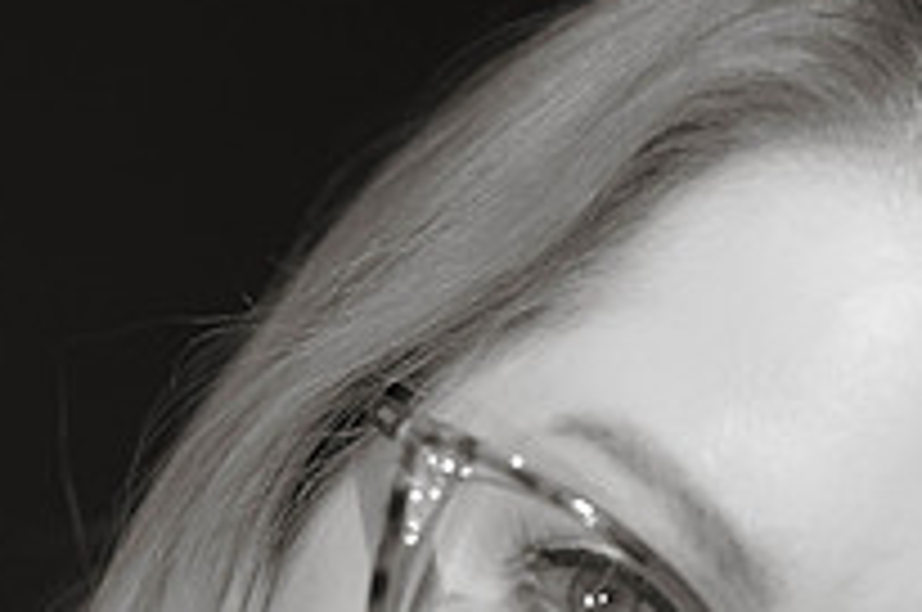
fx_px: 6163
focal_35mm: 241
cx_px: 589
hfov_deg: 8.6
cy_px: 839
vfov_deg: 5.6
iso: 800
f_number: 2.5
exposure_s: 1/320
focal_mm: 85
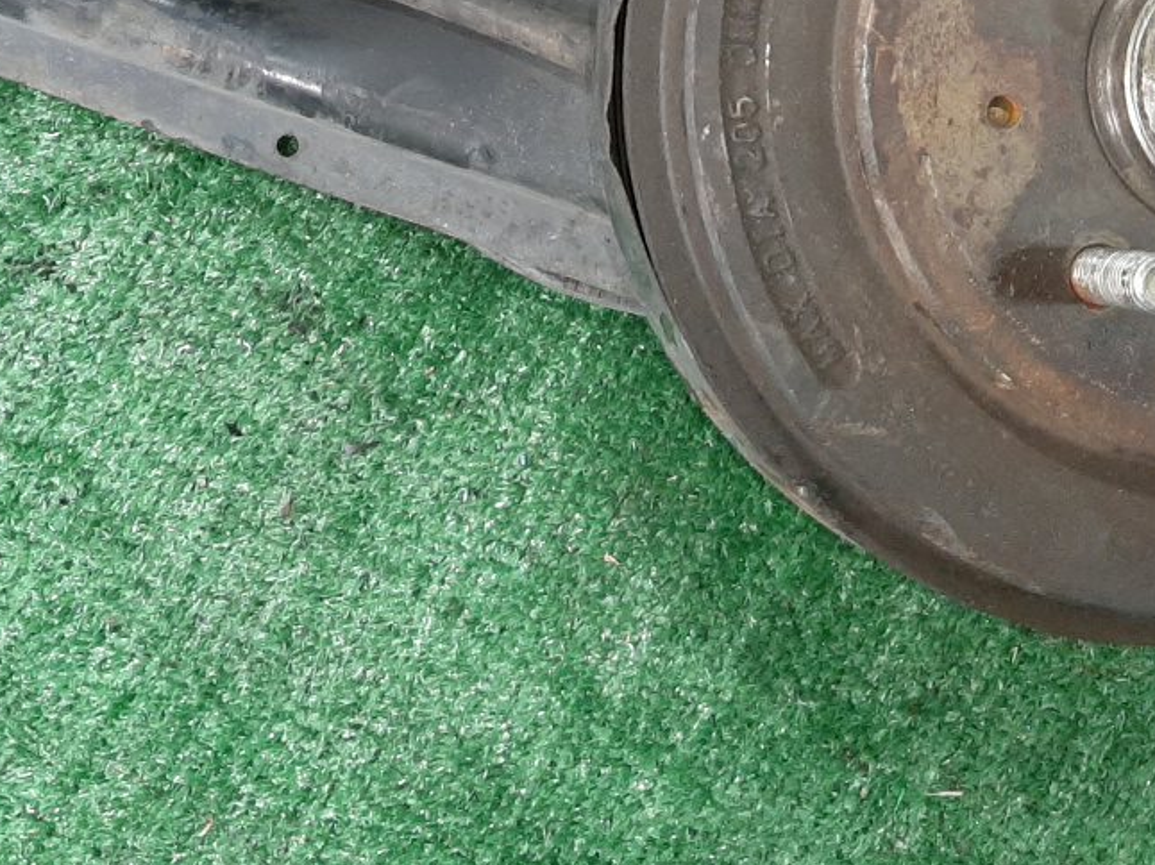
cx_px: 431
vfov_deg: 24.0
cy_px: -18
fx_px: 1935
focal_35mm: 58
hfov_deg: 33.1
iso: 226
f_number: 1.7
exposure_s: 1/50
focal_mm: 3.93
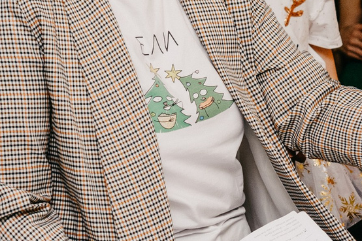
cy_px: 51
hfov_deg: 9.1
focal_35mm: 222
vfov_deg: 6.2
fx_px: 2232
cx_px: 521
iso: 320
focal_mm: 48
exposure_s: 1/160
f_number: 4.5
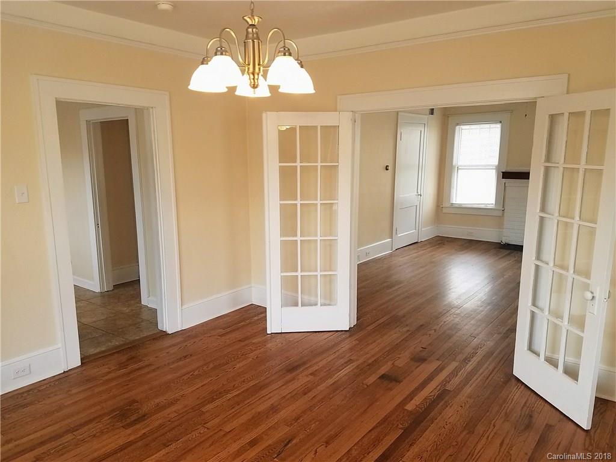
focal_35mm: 26
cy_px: 231
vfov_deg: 53.1
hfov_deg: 67.3
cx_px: 308
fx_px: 463
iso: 50
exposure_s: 1/60
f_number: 1.7
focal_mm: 4.2
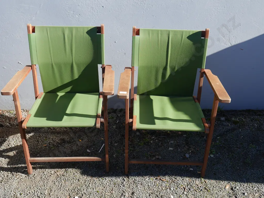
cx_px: 132
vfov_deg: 41.8
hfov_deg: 53.9
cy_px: 99
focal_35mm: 34
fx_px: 259
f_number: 5.6
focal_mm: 17
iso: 200
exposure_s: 1/250
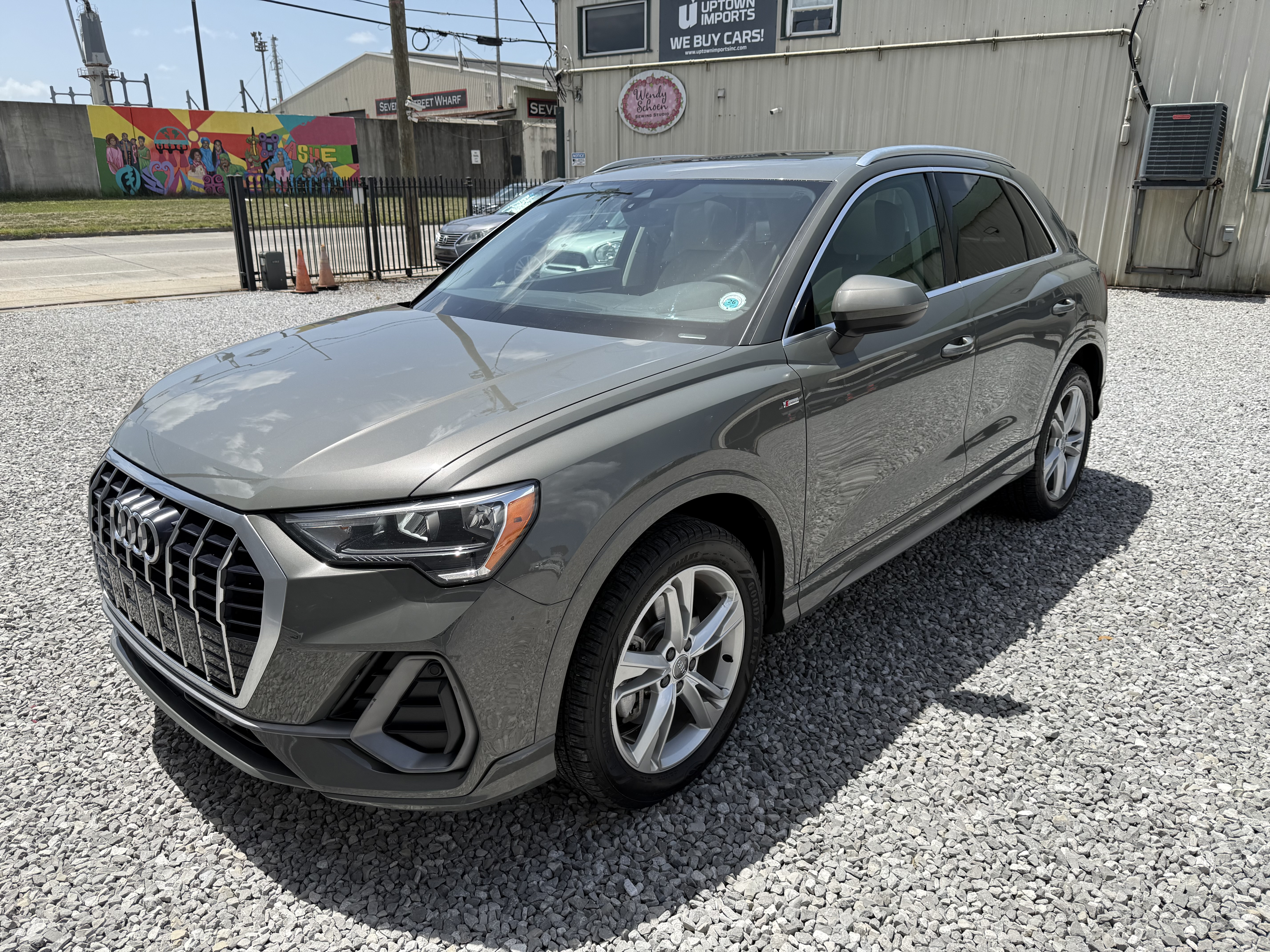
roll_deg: +0.1
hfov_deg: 71.6
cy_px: 476
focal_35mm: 24
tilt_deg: -19.5
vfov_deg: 56.8
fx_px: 881
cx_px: 635
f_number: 1.78
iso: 80
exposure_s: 1/3953
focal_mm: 6.76
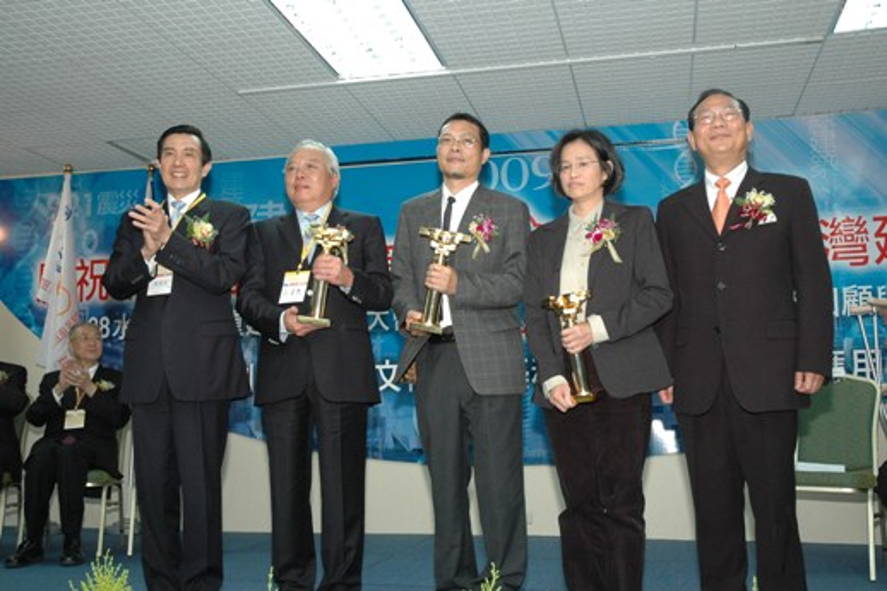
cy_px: 296
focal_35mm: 38
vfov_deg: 35.5
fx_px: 924
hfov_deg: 51.3
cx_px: 444
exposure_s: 1/60
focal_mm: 25
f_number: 5
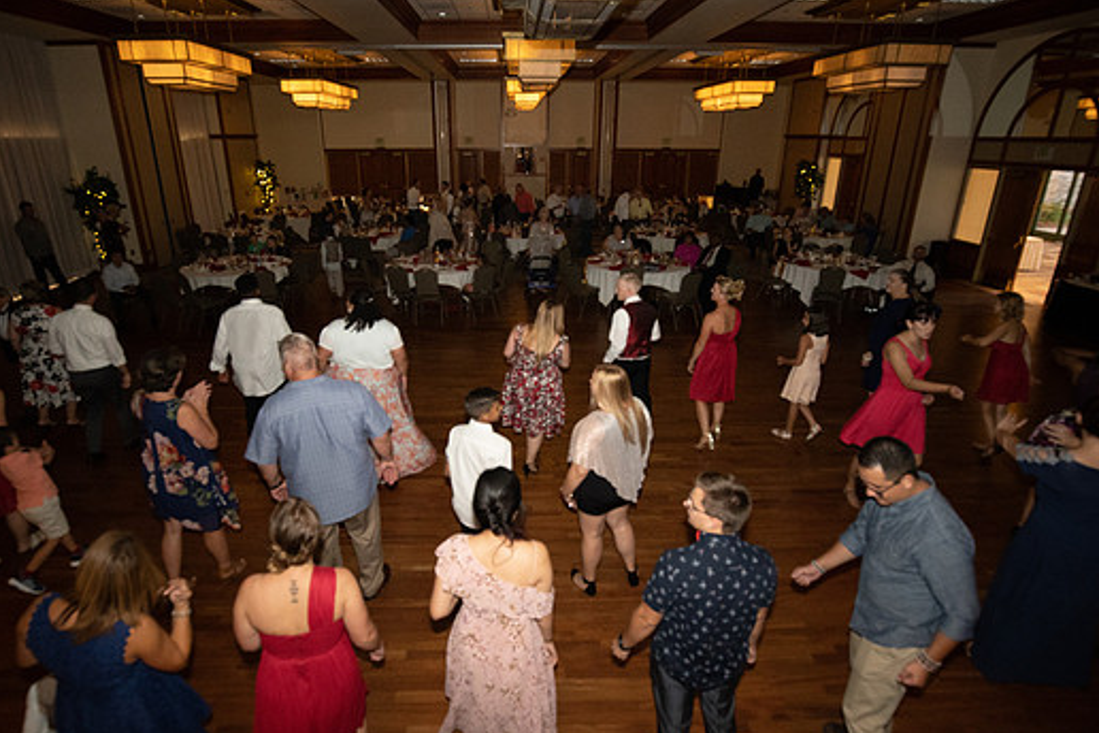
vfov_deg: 67.3
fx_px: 549
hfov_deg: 89.9
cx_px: 524
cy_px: 338
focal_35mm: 18
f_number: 5.6
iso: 8000
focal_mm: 16
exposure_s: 1/250
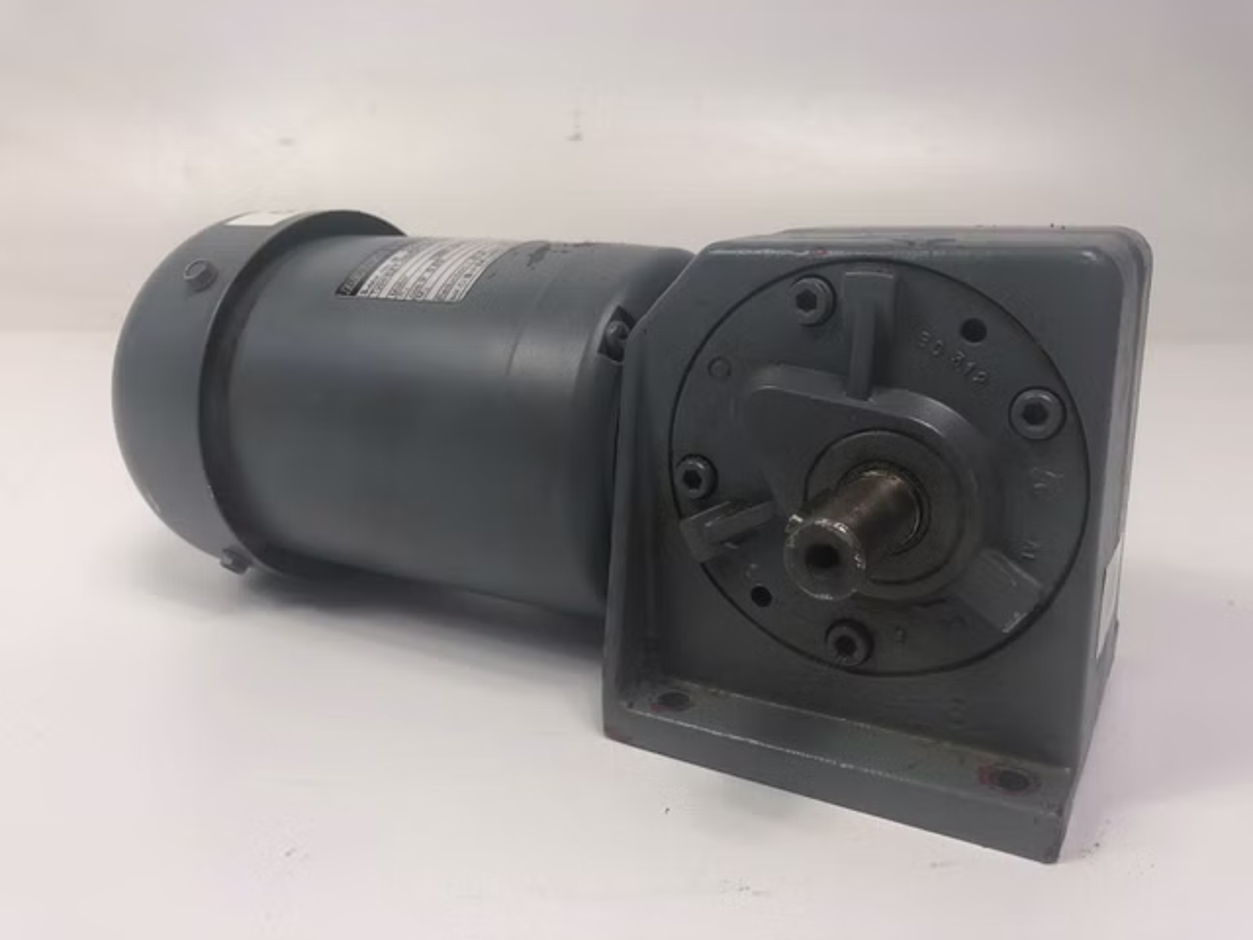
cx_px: 626
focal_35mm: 28
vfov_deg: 49.7
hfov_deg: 63.4
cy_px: 470
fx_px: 1014
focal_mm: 4
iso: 25
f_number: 1.8
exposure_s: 1/50
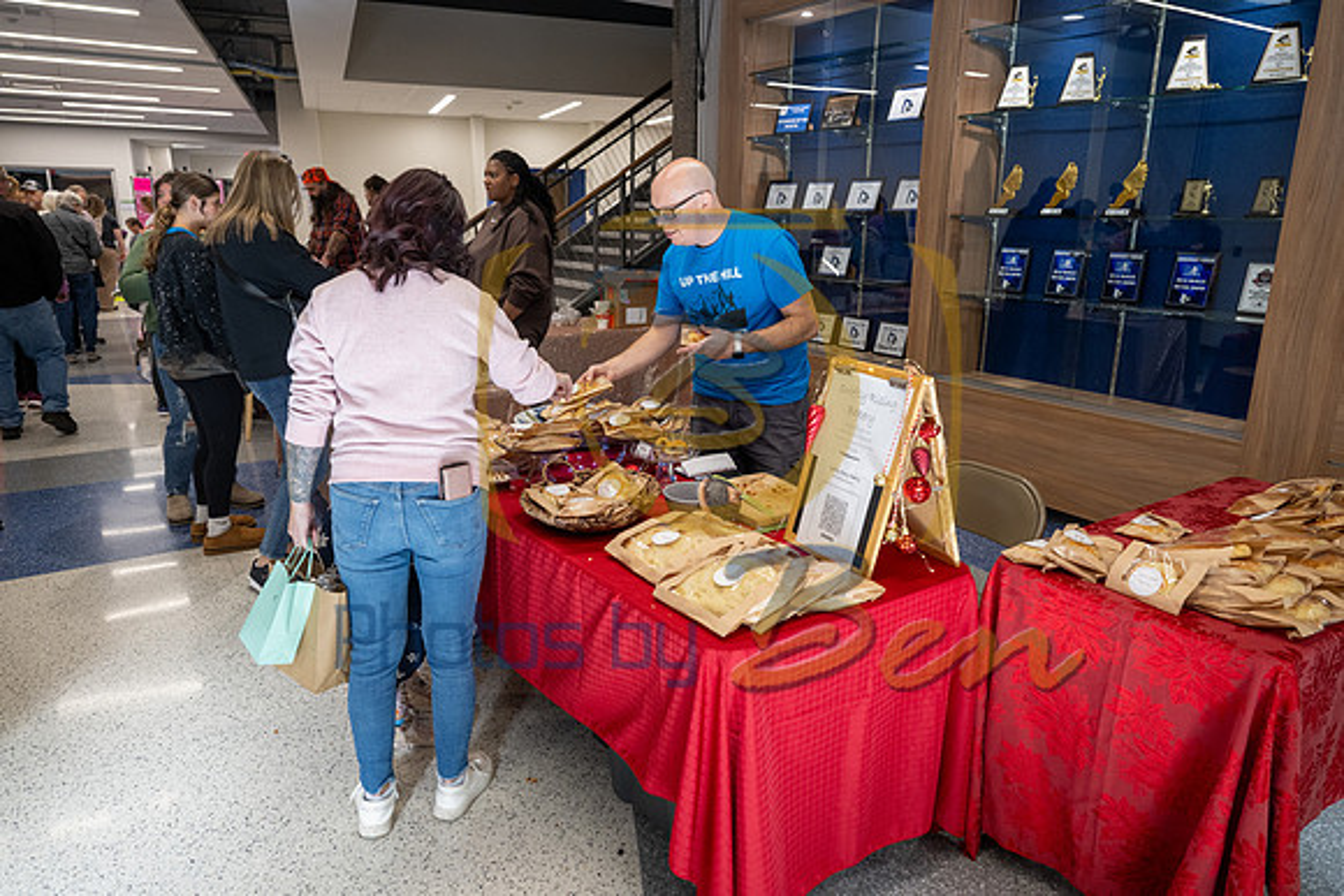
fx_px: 896
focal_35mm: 24
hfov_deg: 73.7
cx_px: 672
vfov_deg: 53.2
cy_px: 448
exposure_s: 1/80
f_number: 4.5
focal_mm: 24
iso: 1250
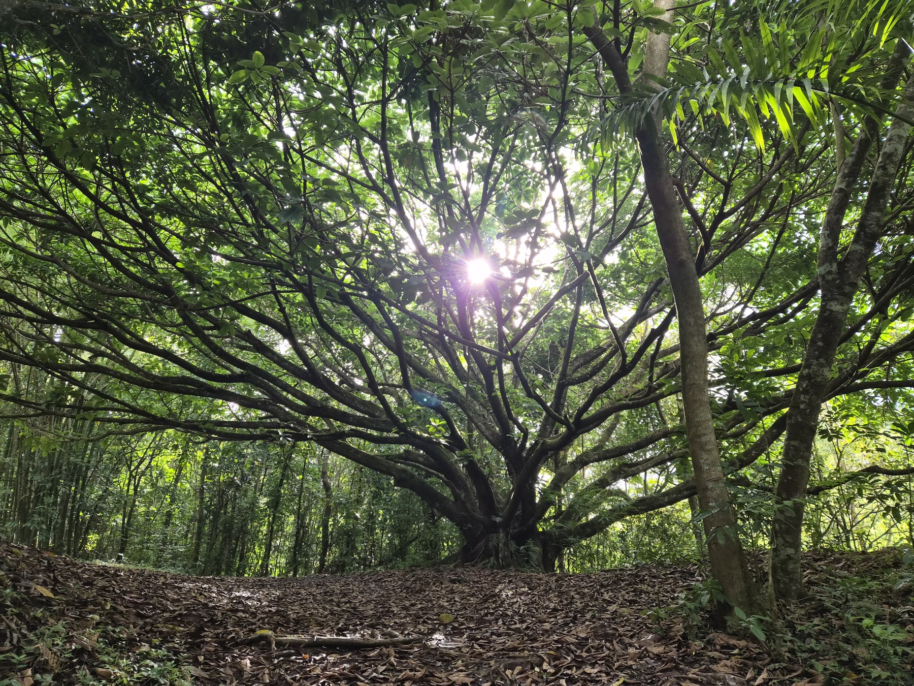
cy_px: 343
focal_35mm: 23
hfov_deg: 73.9
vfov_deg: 58.9
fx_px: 607
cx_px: 457
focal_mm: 5.4
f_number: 1.8
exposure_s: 1/180
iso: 64
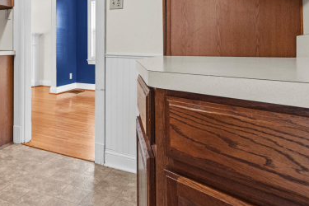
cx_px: 87
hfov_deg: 59.5
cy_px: 40
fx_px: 257
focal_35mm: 30
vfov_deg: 41.7
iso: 400
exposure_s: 1/2.5
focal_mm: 10
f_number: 8
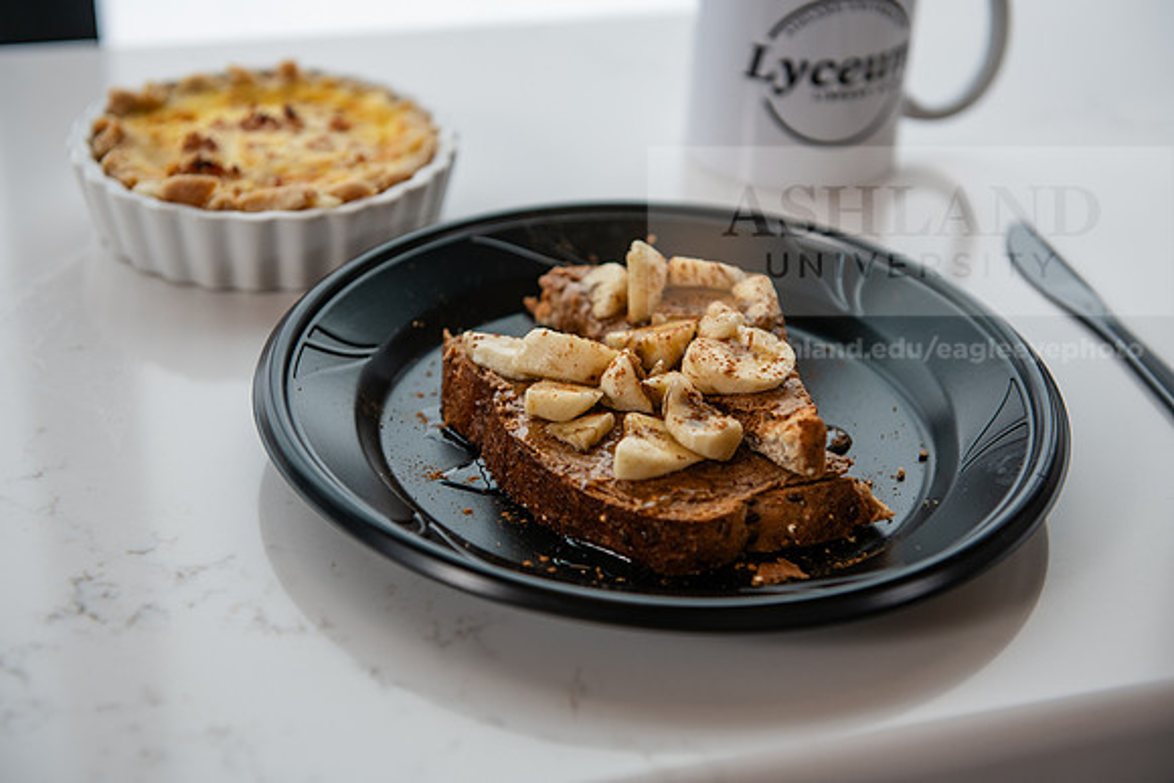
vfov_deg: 22.6
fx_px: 1957
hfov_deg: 33.4
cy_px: 392
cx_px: 587
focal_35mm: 60
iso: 200
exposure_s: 1/200
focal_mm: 60
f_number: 4
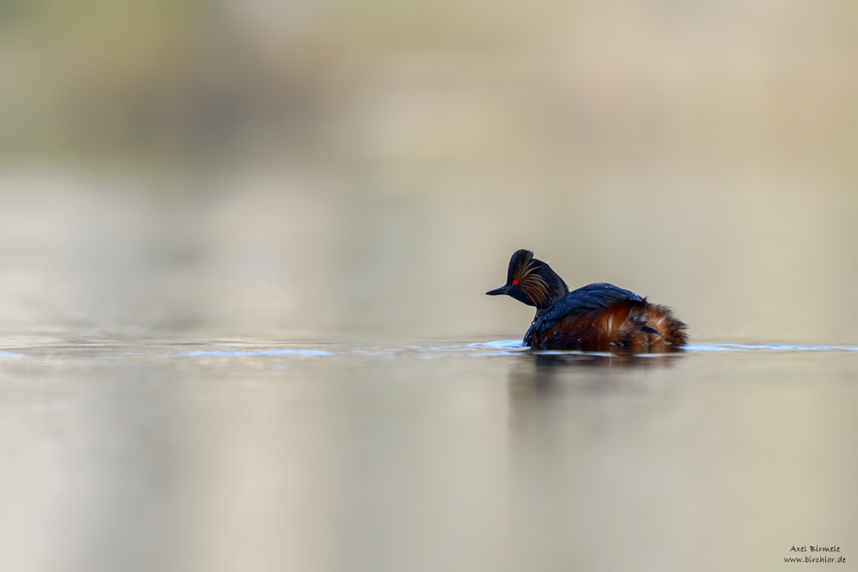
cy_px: 286
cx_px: 429
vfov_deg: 1.6
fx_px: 20257
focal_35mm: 850
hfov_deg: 2.4
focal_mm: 850
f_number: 6.3
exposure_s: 1/800
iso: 640
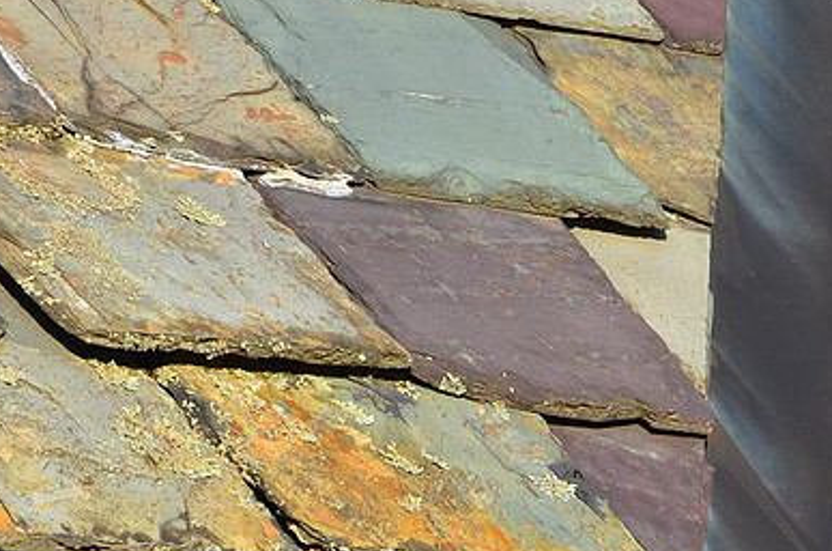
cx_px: 961
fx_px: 21648
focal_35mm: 939
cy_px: 14
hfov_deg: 2.2
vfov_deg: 1.5
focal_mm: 220
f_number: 14
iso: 100
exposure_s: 1/80
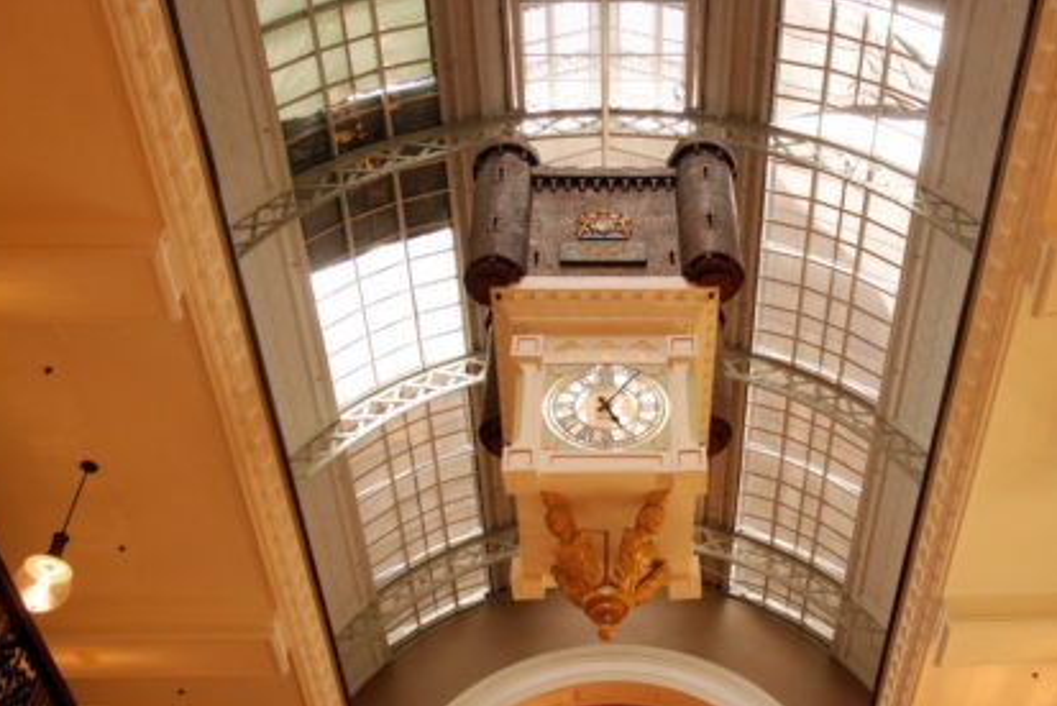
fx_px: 1175
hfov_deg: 48.3
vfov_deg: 33.4
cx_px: 607
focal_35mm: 40
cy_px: 400
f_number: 3.8
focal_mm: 22
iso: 800
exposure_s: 1/50
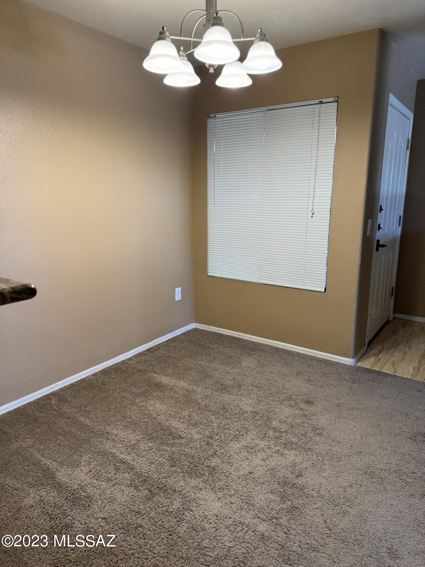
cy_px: 284
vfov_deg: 71.6
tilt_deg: -12.2
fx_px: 393
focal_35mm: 24
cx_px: 212
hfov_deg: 56.8
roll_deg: -0.2
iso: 200
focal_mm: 6.86
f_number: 1.78
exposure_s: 1/120
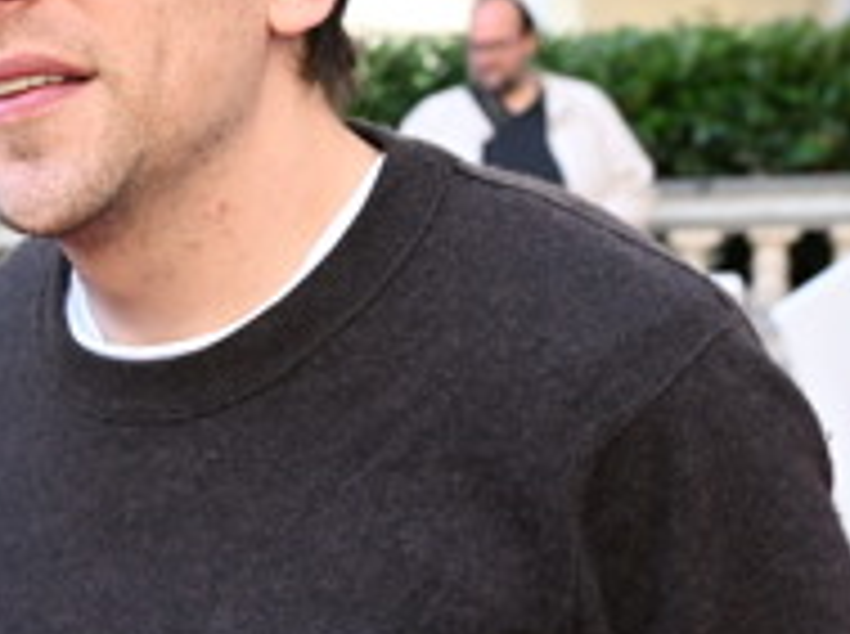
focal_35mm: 104
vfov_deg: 14.2
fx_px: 2543
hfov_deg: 18.7
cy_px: 468
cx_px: 103
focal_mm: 29.5
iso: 1250
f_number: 4.5
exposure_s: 1/800
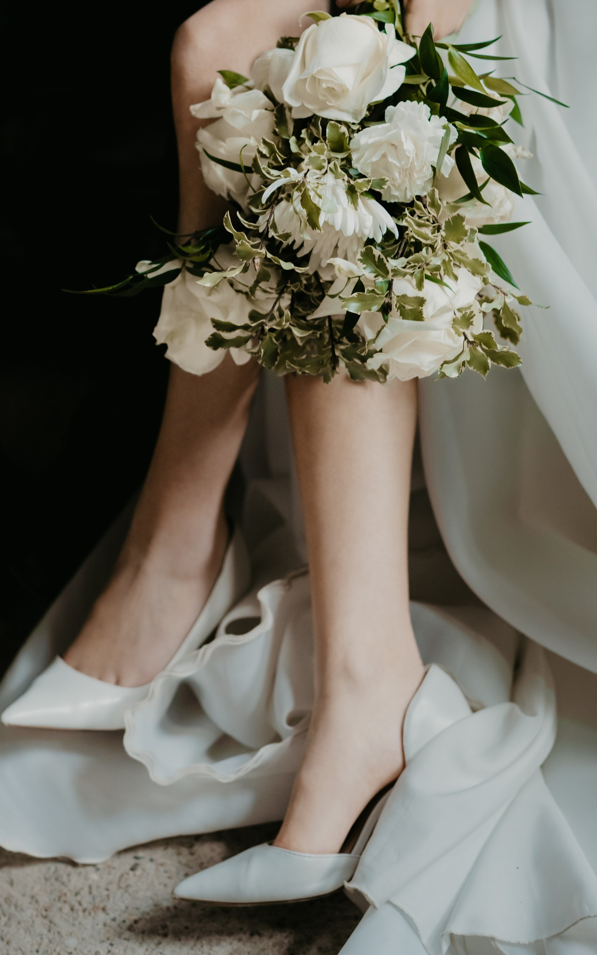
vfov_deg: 26.9
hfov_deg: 17.2
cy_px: 276
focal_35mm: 76
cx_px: 294
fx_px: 1979
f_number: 2.5
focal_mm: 50
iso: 1600
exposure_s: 1/160
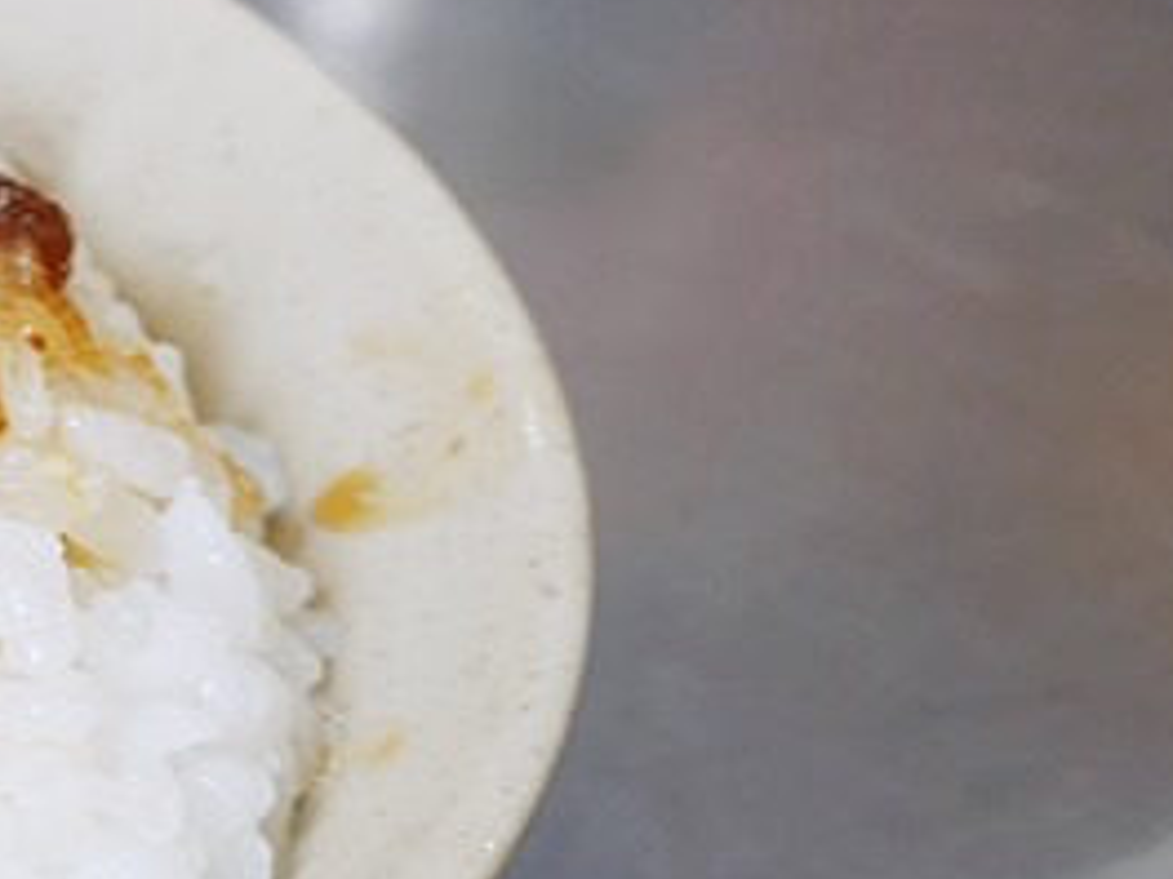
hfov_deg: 13.8
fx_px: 4371
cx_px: -875
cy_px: 33
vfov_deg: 11.4
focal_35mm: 129
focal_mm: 17
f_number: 4.1
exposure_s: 1/60
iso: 320
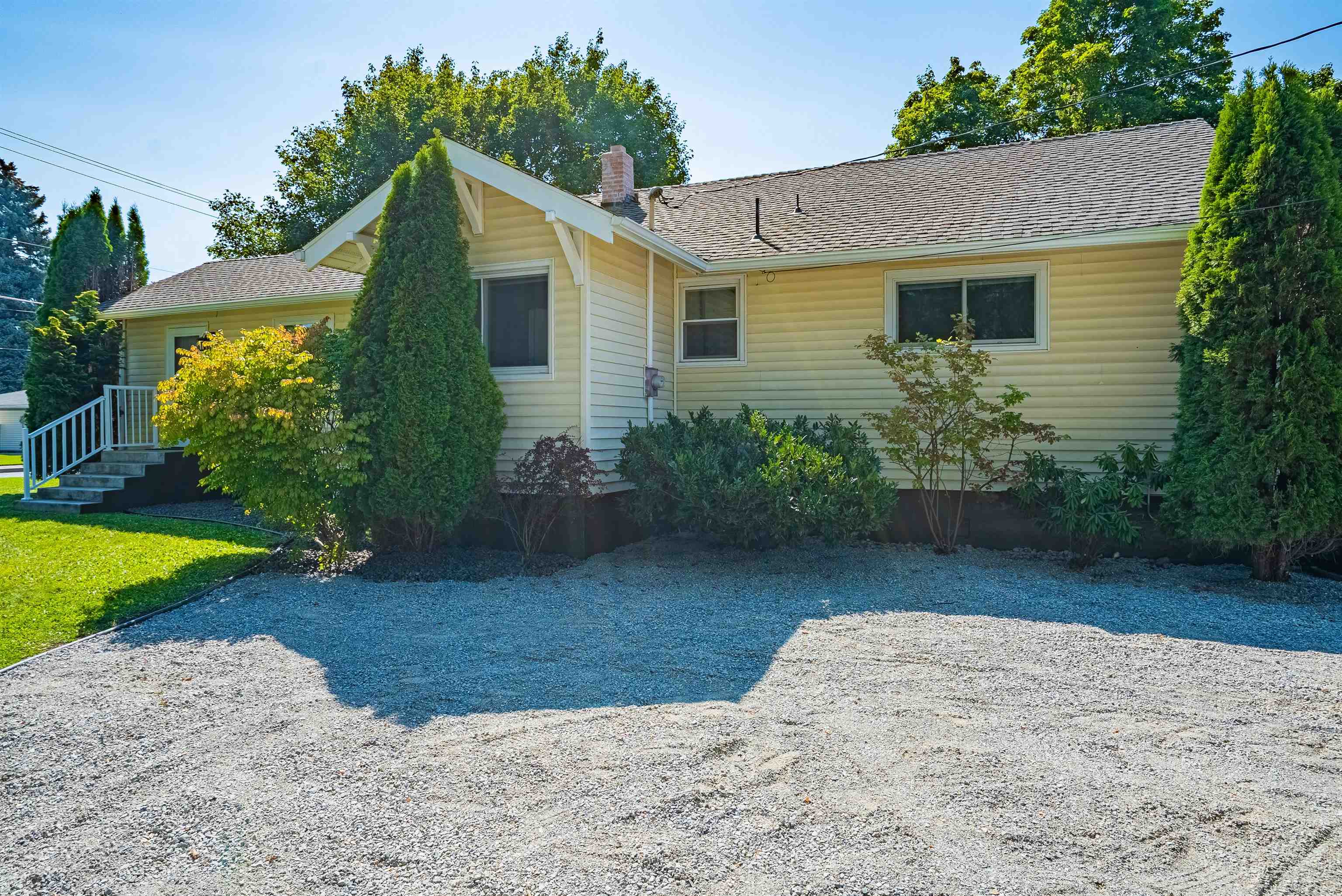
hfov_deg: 81.2
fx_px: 783
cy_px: 448
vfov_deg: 59.6
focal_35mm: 21
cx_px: 671
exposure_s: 1/8000
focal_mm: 21
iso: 400
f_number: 8
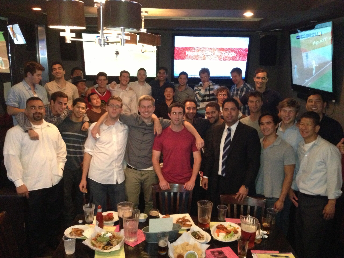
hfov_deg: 55.4
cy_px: 129
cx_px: 172
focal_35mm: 33
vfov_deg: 42.9
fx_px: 328
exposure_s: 1/16
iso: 800
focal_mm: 4.13
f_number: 2.4
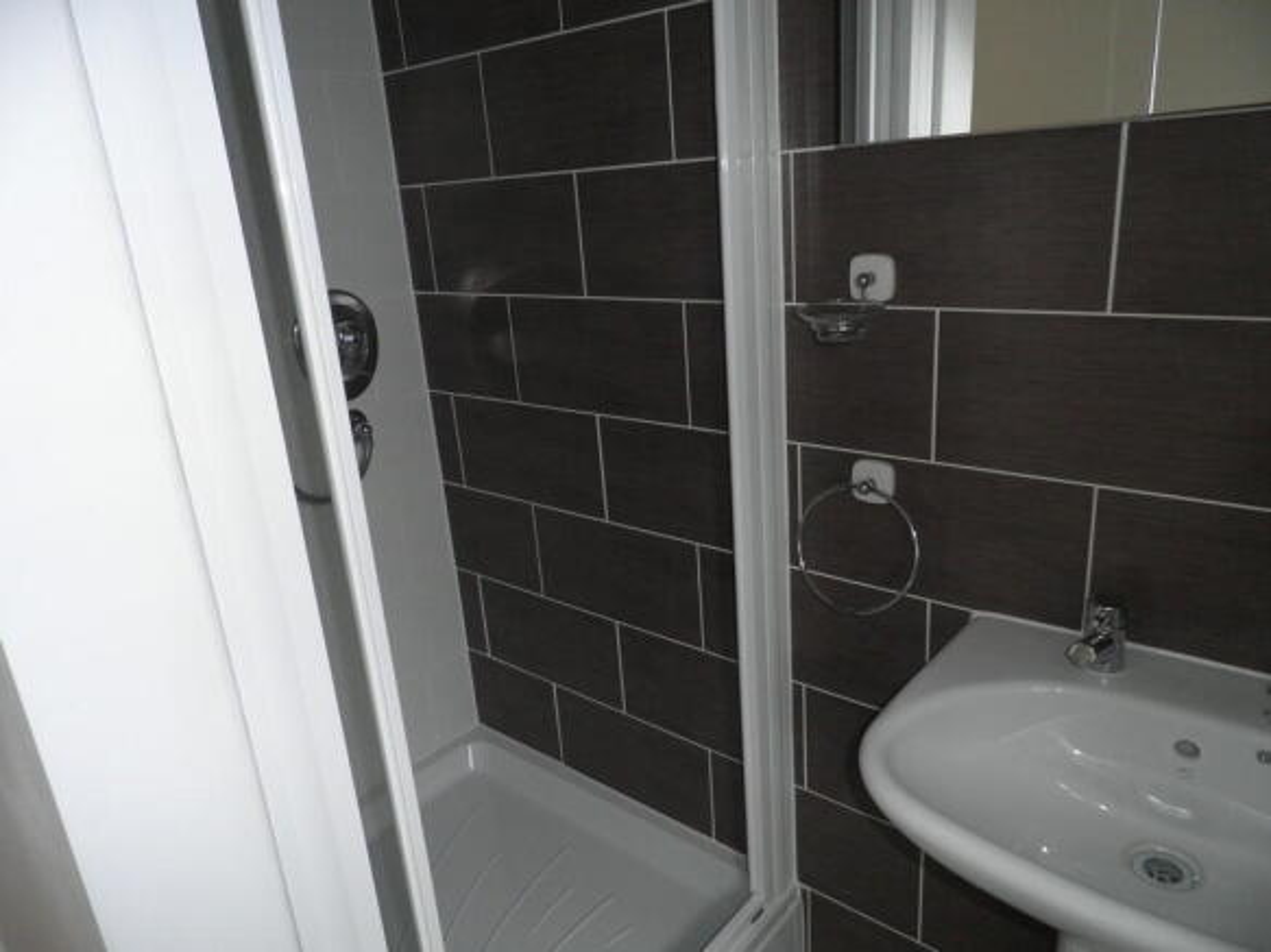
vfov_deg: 56.8
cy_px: 476
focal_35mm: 24
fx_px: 881
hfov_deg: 71.6
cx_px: 636
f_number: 3.3
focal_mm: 4.3
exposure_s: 1/30
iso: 160
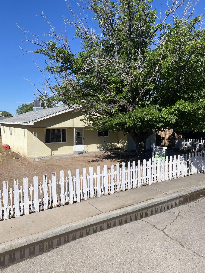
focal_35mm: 26
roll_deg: -0.4
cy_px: 136
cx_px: 102
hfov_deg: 53.1
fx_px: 205
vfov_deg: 67.3
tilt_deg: -4.8
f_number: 1.8
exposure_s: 1/3610
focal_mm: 4.25
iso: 32
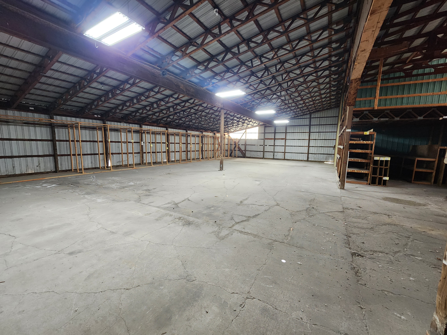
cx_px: 224
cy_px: 168
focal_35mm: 13
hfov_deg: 106.2
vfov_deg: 89.9
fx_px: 168
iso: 400
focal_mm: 2.2
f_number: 2.2
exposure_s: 1/30
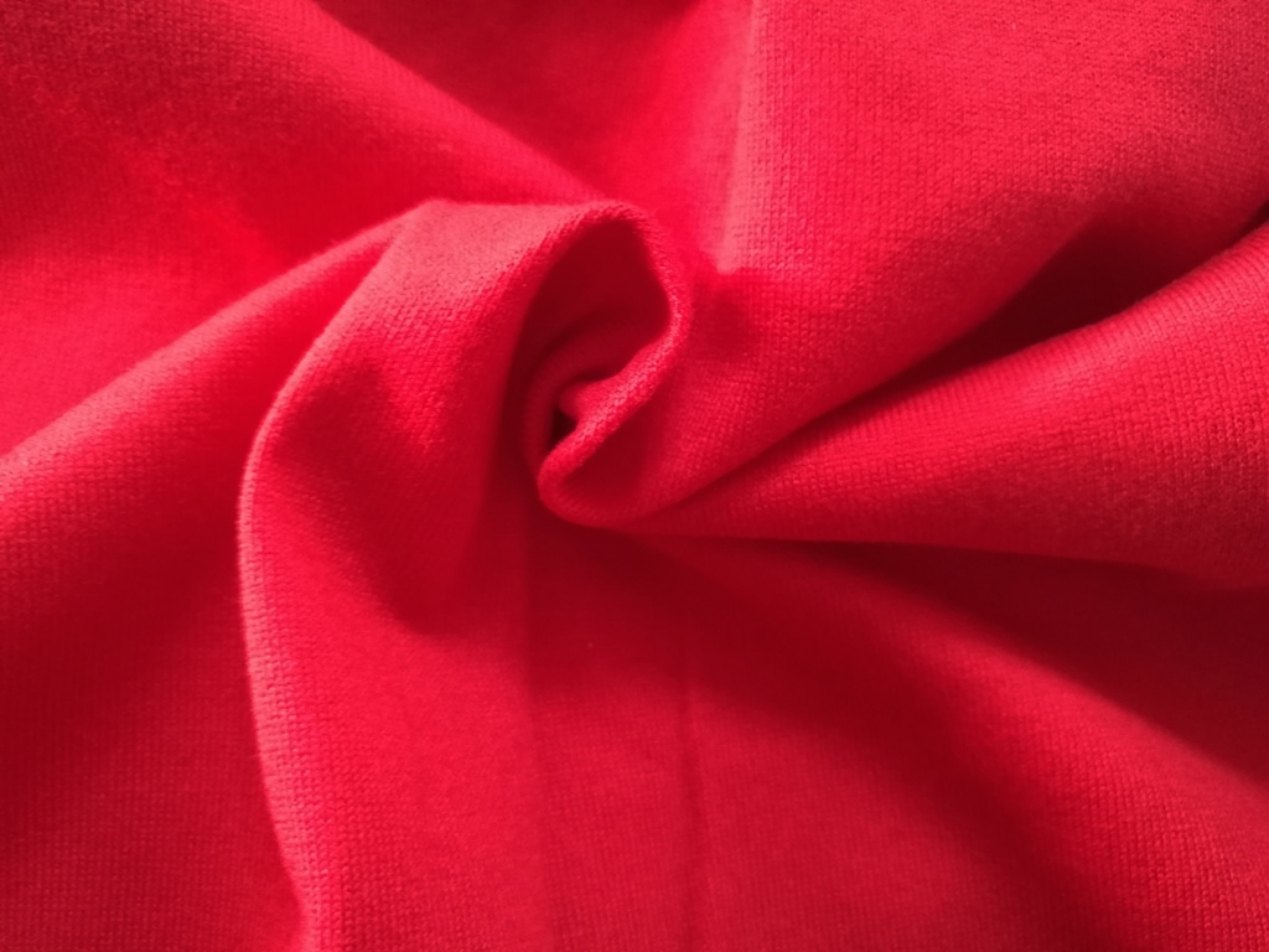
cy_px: 476
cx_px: 634
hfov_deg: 65.3
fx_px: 990
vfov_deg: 51.4
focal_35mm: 27
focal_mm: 4.04
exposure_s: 1/14.3
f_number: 2
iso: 800
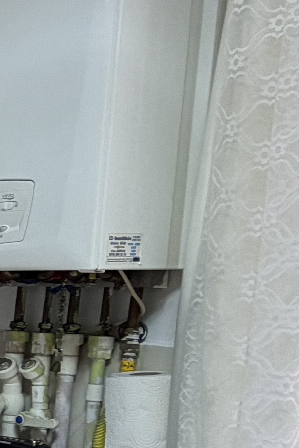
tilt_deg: -7.8
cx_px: -558
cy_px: 393
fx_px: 922
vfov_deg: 26.5
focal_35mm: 74
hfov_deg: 11.7
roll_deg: +0.9
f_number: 2.2
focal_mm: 2.22
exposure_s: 1/100
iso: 160
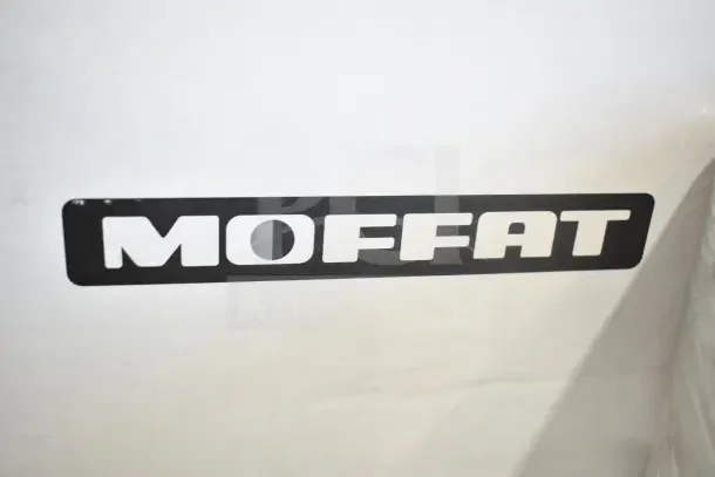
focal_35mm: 42
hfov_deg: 46.4
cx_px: 358
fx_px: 834
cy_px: 238
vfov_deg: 31.9
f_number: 4.2
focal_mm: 28
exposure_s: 1/50
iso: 360
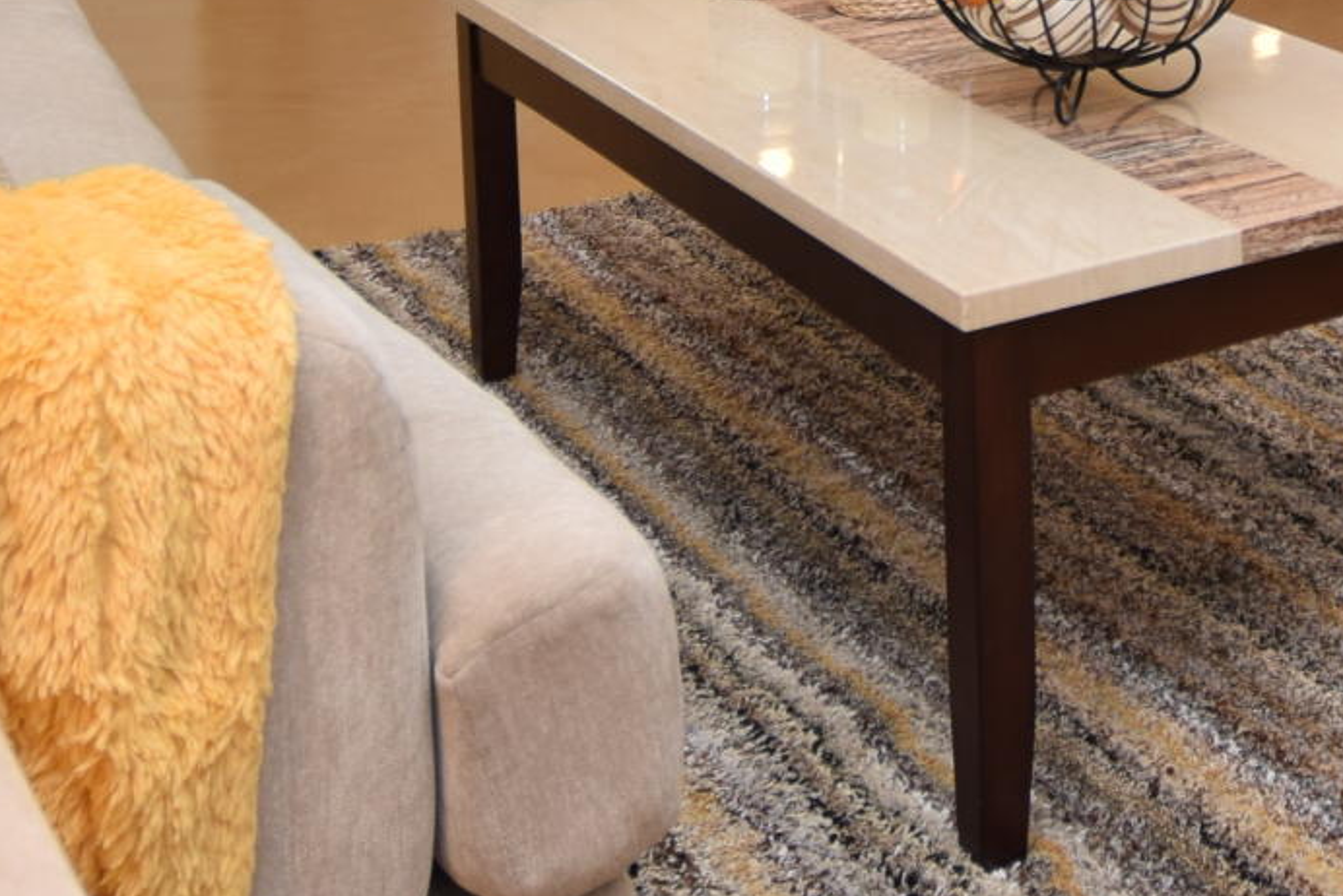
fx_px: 2426
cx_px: 1228
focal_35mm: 65
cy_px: -384
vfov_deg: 18.8
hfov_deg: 29.6
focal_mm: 10
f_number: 4
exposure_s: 1/60
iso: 100
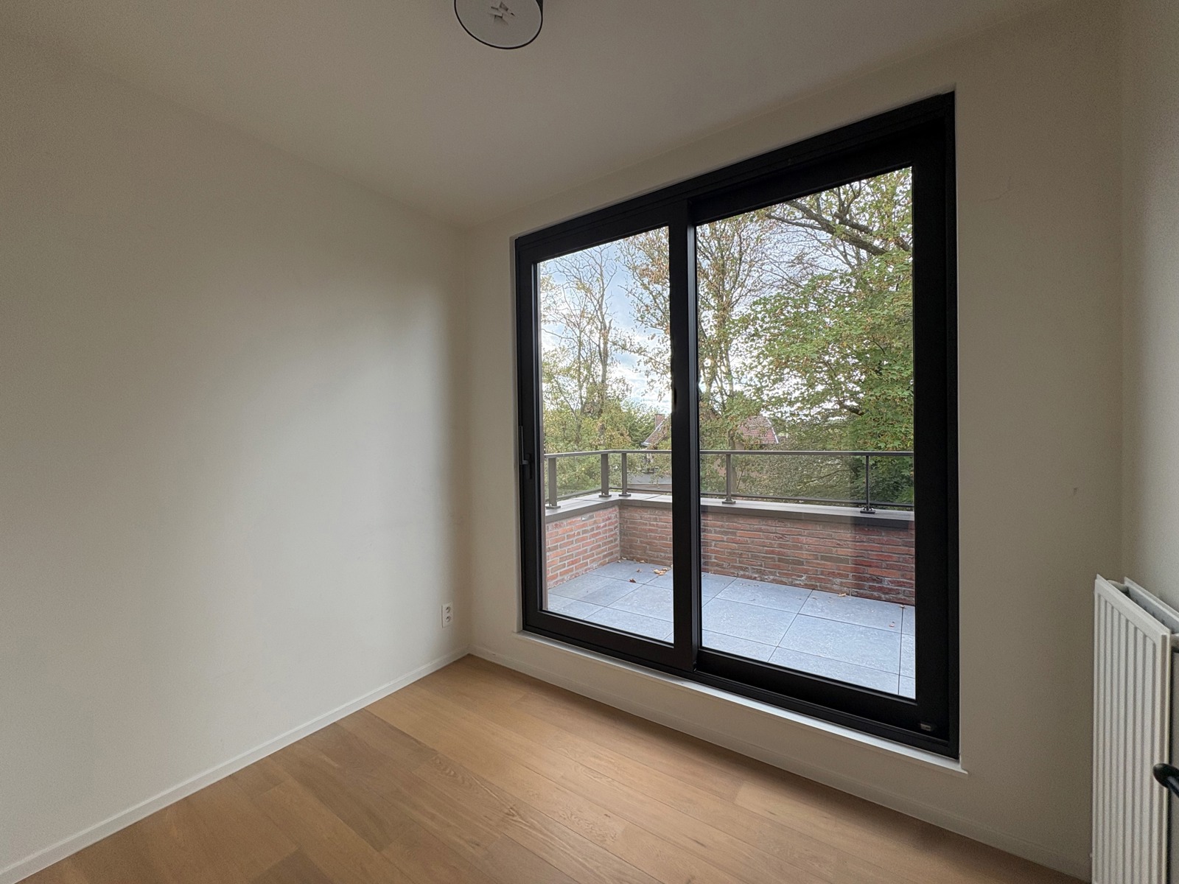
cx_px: 590
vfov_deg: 85.7
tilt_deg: +0.0
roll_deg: +1.3
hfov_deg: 102.1
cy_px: 442
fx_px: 477
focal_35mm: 14
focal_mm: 2.22
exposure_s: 1/148
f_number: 2.2
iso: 64
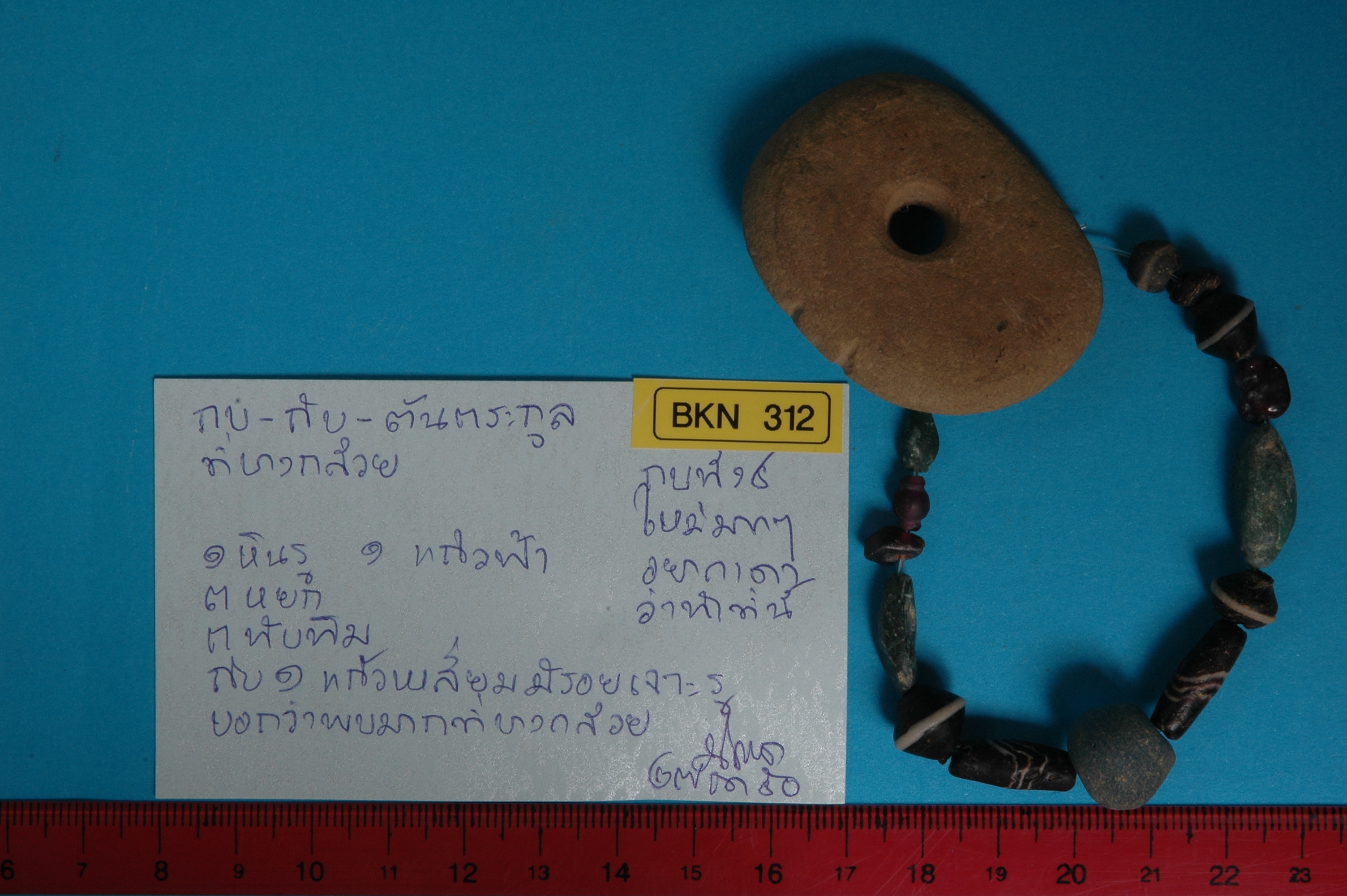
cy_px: 448
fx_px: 3925
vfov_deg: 13.0
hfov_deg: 19.5
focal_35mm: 105
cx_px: 674
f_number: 29
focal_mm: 70
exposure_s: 1/10
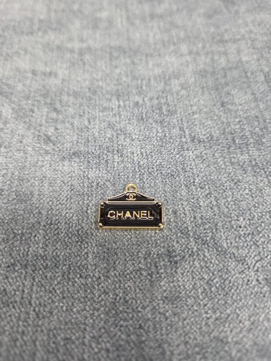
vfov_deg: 69.4
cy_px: 178
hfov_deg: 54.9
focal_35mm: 25
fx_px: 261
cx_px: 138
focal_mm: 5.4
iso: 400
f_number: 1.8
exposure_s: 1/120
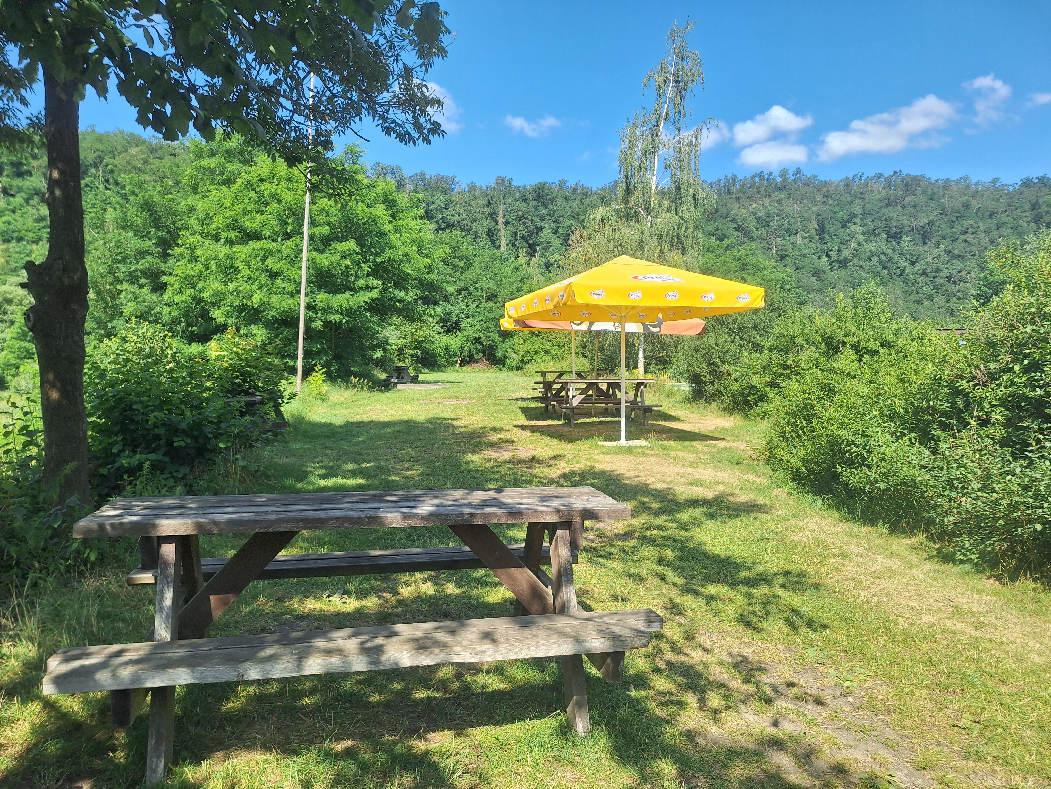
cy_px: 394
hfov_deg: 73.9
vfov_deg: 58.9
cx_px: 526
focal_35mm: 23
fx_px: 698
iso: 40
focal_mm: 5.54
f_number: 1.8
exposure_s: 1/1422
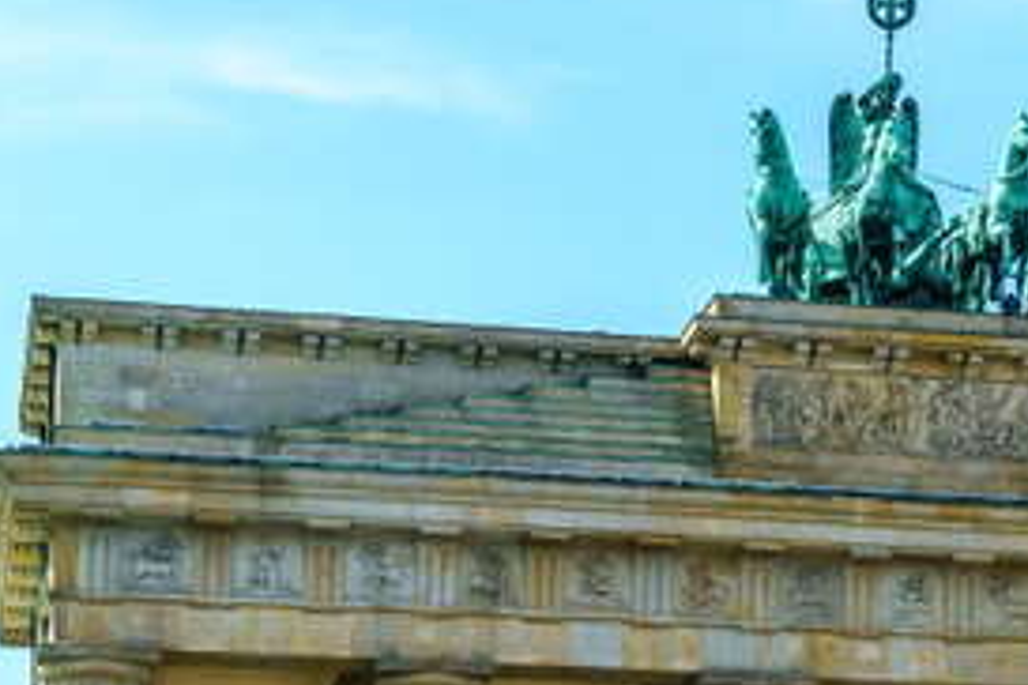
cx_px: 892
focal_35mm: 130
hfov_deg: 15.6
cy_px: 967
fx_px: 3712
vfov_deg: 10.3
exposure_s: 1/80
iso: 100
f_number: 9
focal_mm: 37
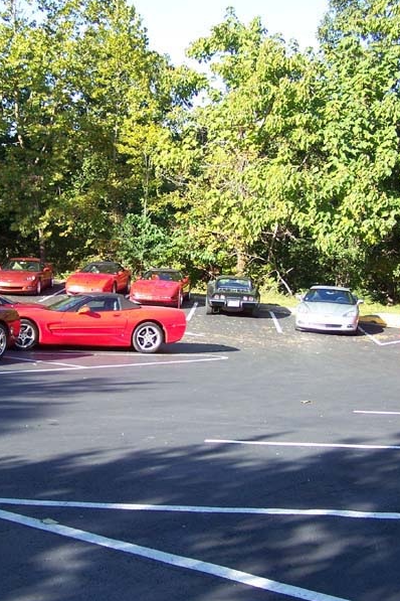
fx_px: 883
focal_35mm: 53
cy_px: 300
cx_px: 156
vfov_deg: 37.5
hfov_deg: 25.5
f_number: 2.8
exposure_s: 1/320
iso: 80
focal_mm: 6.3
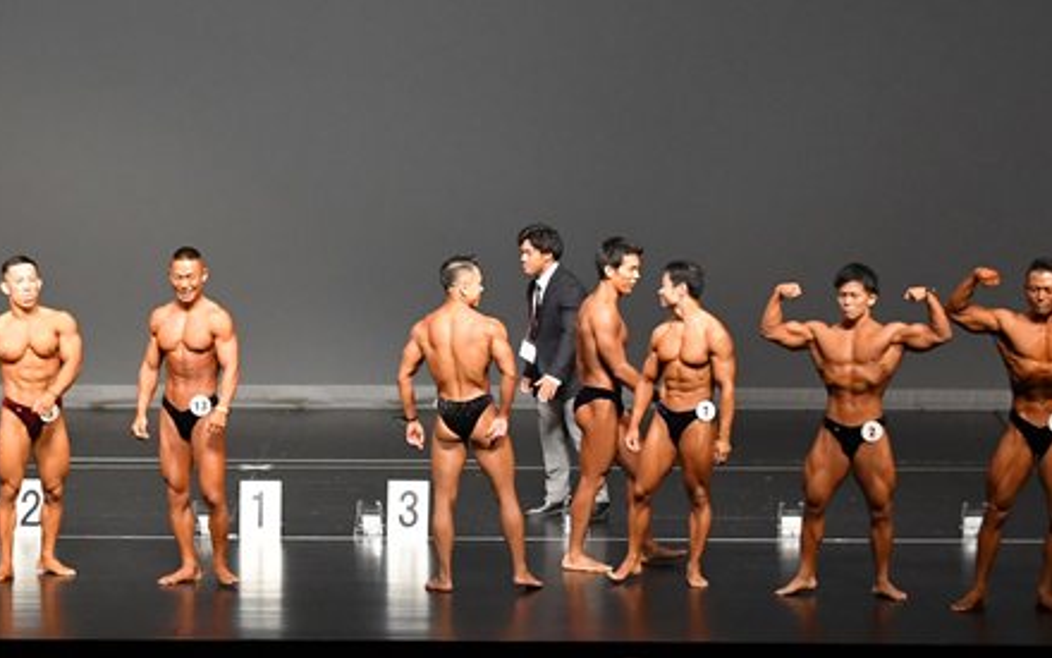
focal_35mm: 174
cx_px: 374
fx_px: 4989
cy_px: 404
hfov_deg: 12.0
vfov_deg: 7.5
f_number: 5.6
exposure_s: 1/400
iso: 4000
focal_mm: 65
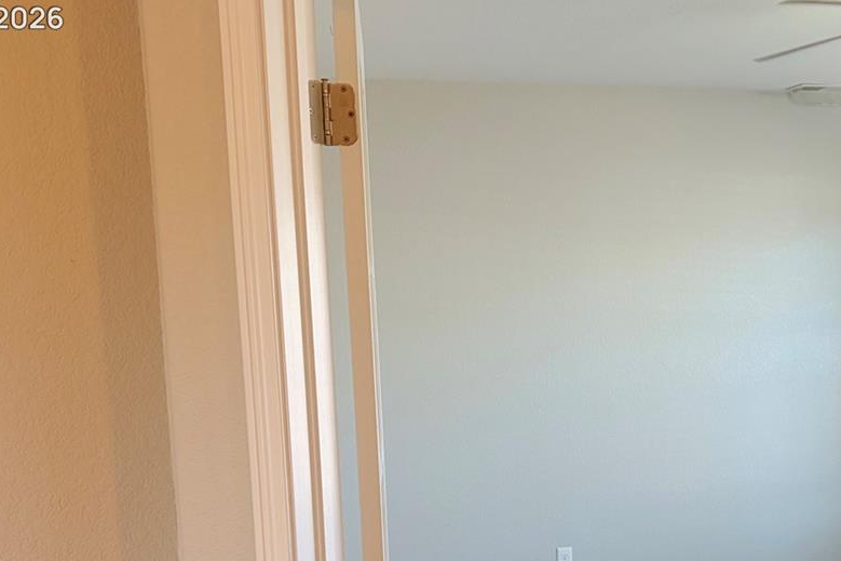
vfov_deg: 26.3
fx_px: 1168
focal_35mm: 50
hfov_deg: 39.2
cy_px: 479
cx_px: 547
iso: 200
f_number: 1.6
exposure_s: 1/120
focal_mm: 5.96
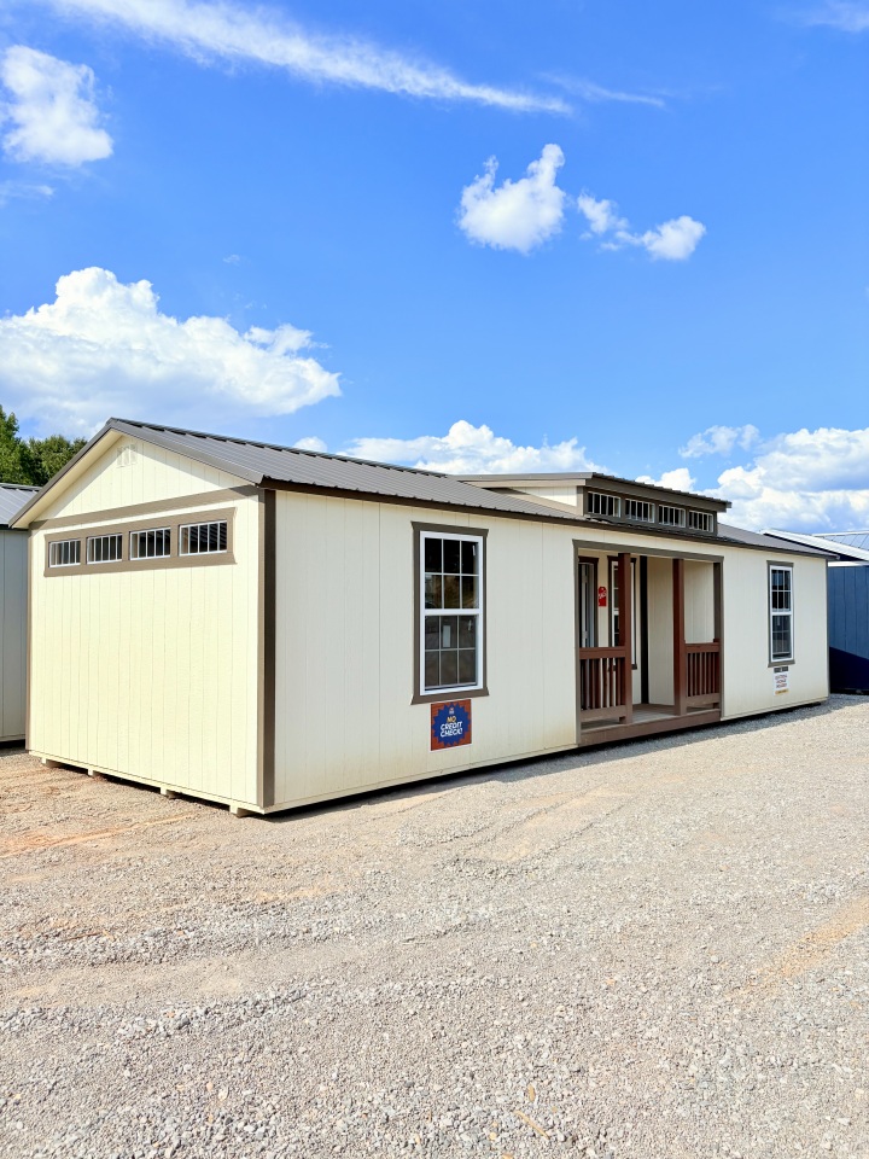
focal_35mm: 26
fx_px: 870
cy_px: 580
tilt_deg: +3.9
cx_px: 434
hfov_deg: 53.1
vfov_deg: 67.3
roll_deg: -1.2
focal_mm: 5.96
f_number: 1.6
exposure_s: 1/5348
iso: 50
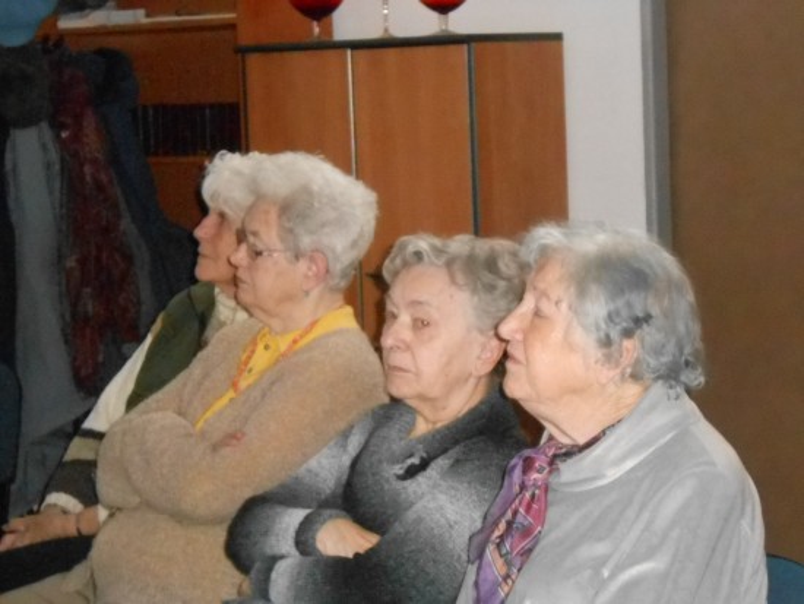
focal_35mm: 93
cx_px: 402
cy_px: 302
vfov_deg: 15.9
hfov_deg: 21.1
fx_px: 2161
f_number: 4.6
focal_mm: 16.5
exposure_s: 1/60
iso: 1250
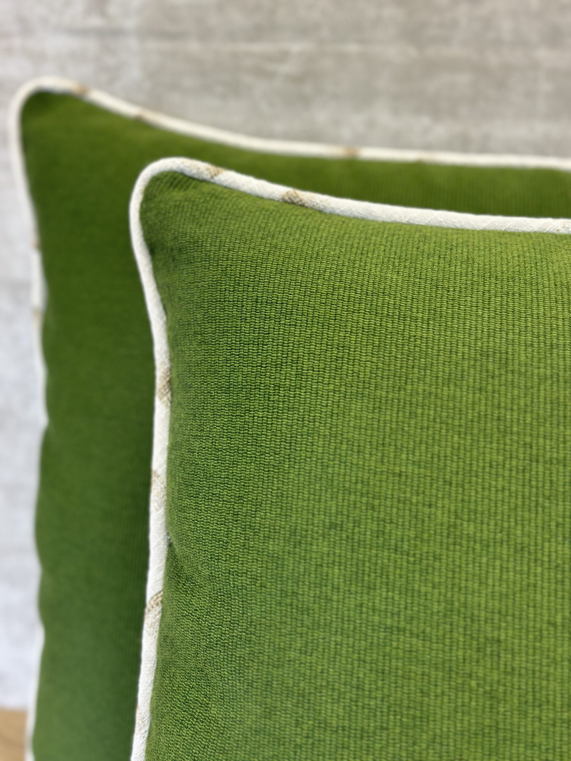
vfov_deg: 39.7
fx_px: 1056
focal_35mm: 48
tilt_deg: -19.5
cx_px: 286
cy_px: 380
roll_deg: -0.7
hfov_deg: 30.3
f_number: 1.78
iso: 160
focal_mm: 6.86
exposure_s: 1/120
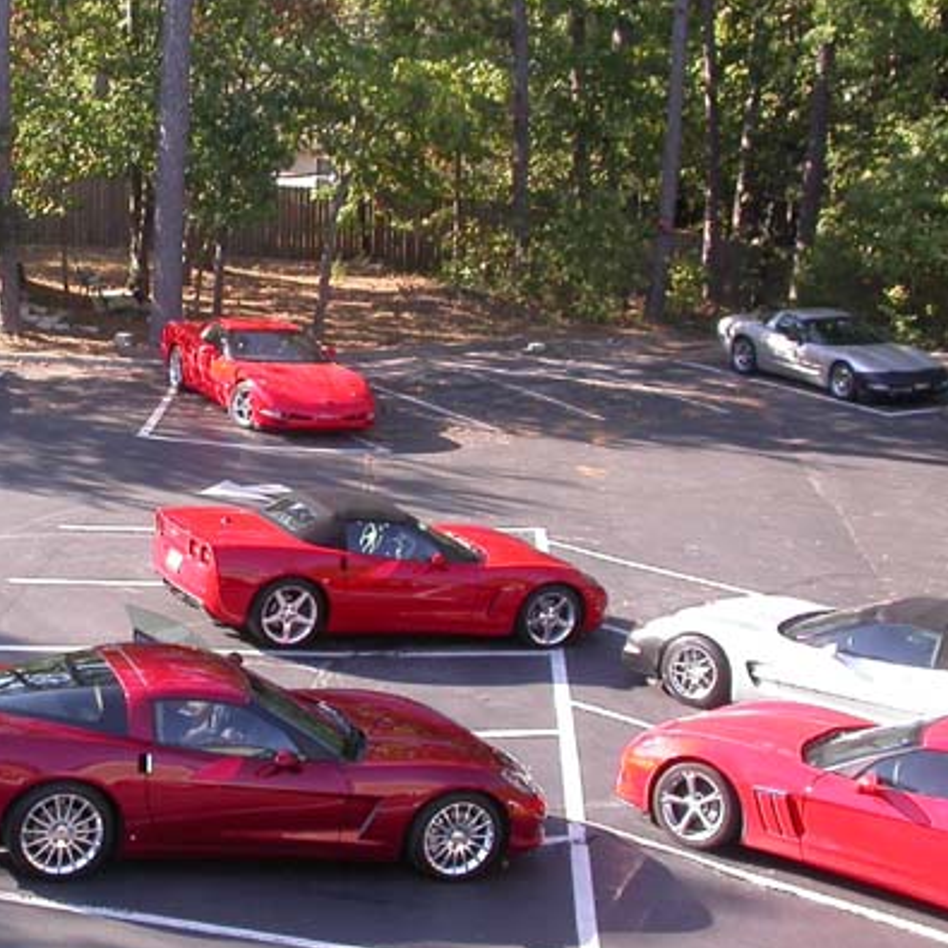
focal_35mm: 68
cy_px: 430
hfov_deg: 24.7
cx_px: 106
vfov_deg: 25.3
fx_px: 2107
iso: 100
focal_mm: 7.85
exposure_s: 1/118
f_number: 4.7
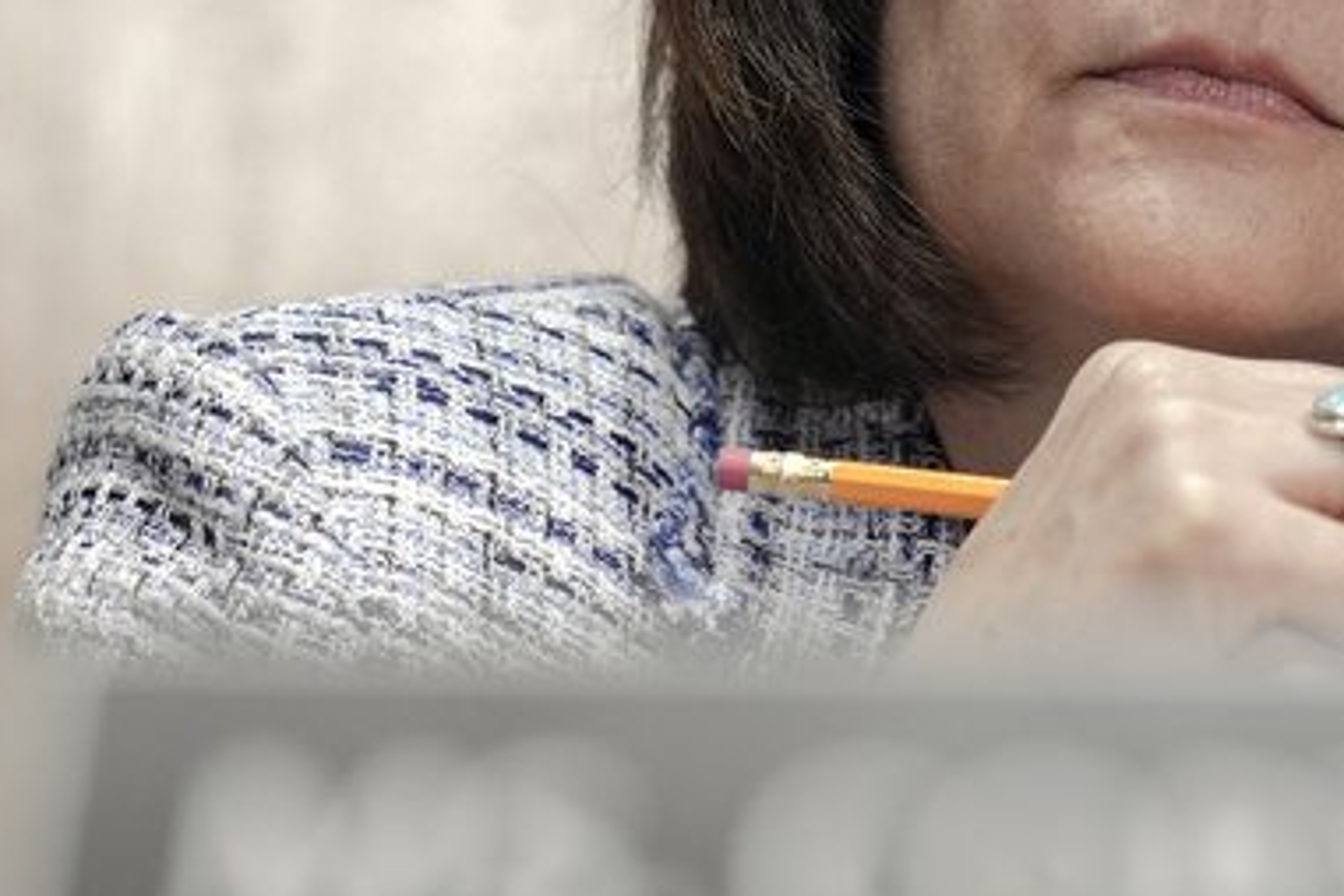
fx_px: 6122
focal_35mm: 164
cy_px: 115
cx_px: 1482
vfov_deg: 8.3
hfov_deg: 12.3
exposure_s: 1/200
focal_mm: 61
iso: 2000
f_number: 3.2
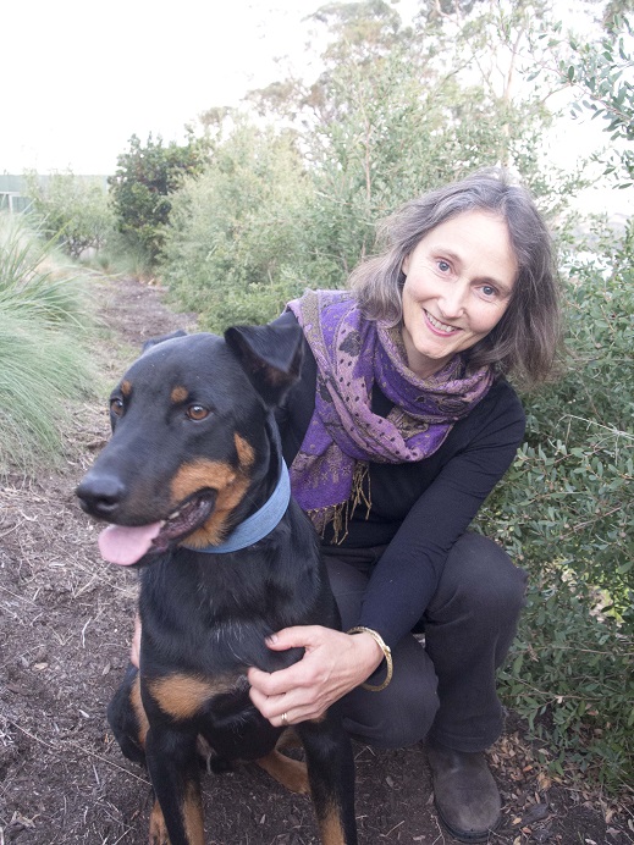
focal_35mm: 30
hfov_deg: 46.8
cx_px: 317
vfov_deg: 60.0
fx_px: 733
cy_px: 422
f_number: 4.5
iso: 2500
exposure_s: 1/40
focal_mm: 15
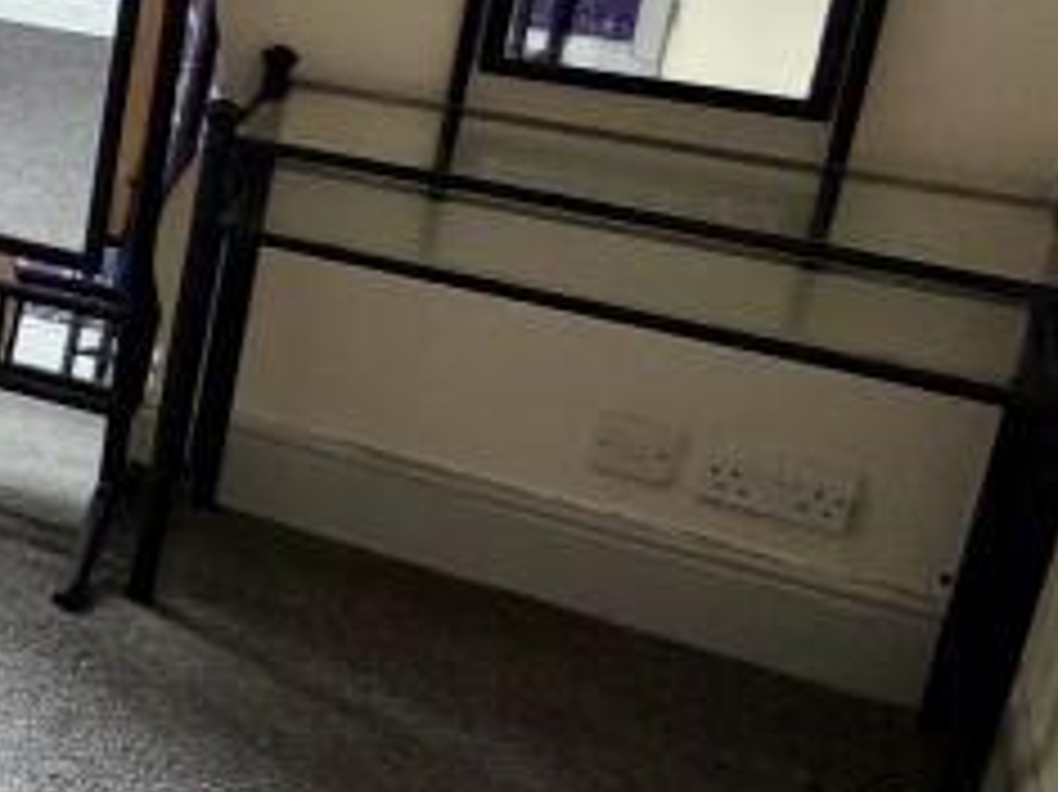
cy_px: 14
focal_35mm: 61
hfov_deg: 19.4
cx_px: -1022
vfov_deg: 23.1
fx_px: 1863
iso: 320
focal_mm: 2.22
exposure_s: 1/121
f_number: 2.2
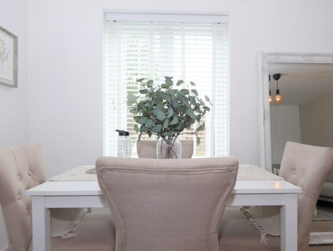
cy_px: 132
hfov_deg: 73.8
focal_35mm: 23
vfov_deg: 58.9
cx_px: 180
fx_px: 221
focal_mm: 9
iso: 200
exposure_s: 1/40
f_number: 4
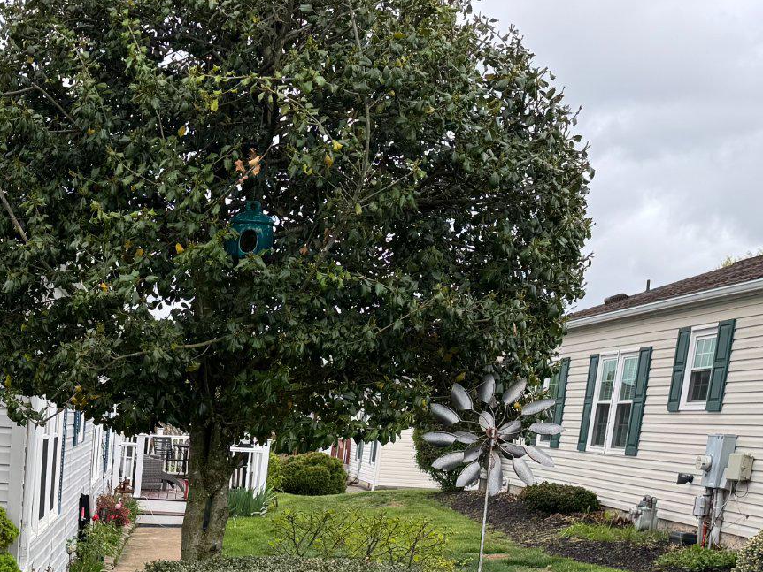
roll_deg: -2.9
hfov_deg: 30.9
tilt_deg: -10.4
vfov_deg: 24.1
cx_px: -30
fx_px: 1257
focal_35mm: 57
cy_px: 620
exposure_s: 1/739
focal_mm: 6.76
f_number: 1.78
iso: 80
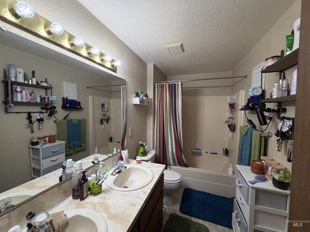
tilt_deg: -3.2
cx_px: 155
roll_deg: -0.7
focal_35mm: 14
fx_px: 125
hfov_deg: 102.1
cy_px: 116
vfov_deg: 85.7
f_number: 2.2
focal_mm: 2.22
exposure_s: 1/120
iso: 200
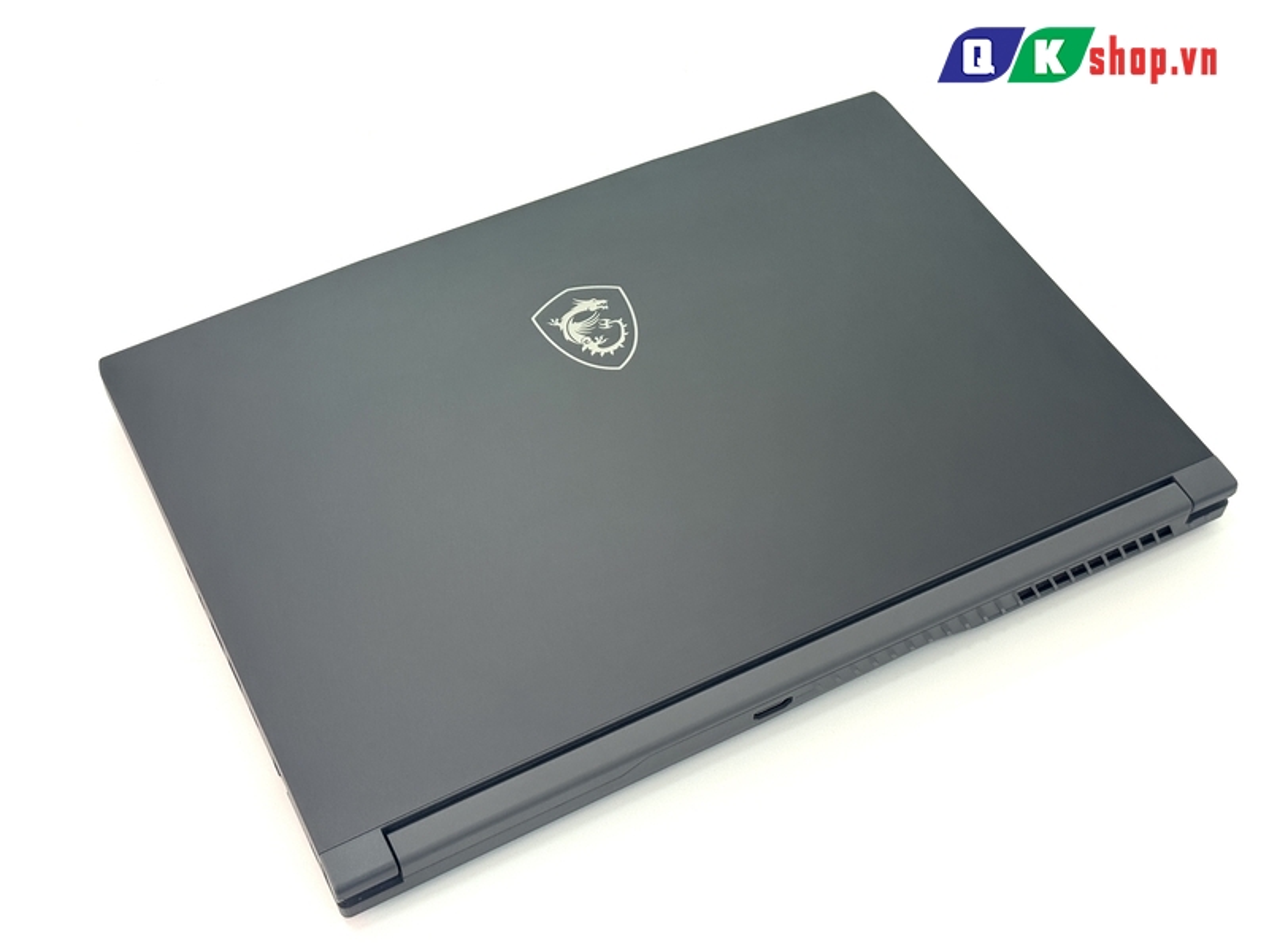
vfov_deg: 30.3
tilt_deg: -54.0
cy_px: 476
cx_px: 634
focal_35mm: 48
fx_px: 1760
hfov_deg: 39.7
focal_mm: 6.76
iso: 64
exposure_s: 1/121
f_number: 1.78
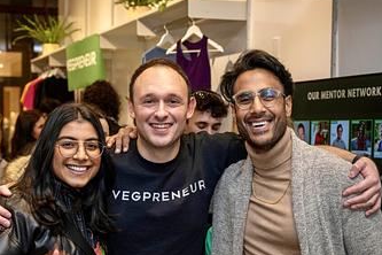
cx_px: 173
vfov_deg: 18.9
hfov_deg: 28.1
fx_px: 764
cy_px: 146
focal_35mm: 72
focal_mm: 60
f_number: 5.6
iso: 1250
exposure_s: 1/200
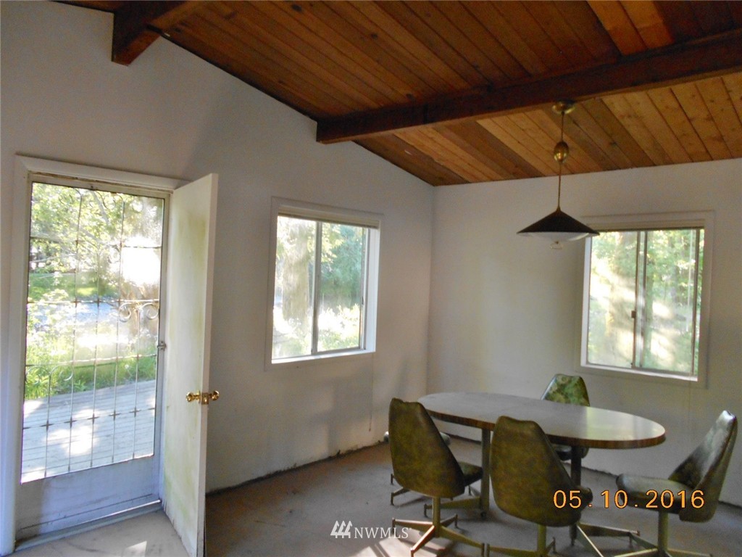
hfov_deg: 67.3
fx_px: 557
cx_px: 371
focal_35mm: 26
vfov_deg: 53.1
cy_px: 278
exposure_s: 1/30
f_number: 3.2
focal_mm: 4.6
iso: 220
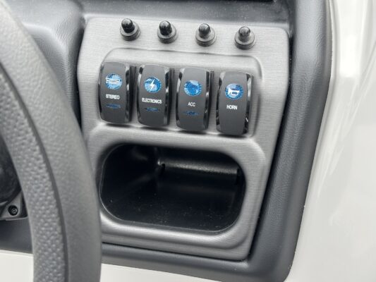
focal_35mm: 52
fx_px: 565
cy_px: 141
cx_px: 188
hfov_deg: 36.8
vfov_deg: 28.0
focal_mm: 5.96
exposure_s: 1/171
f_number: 1.6
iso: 40
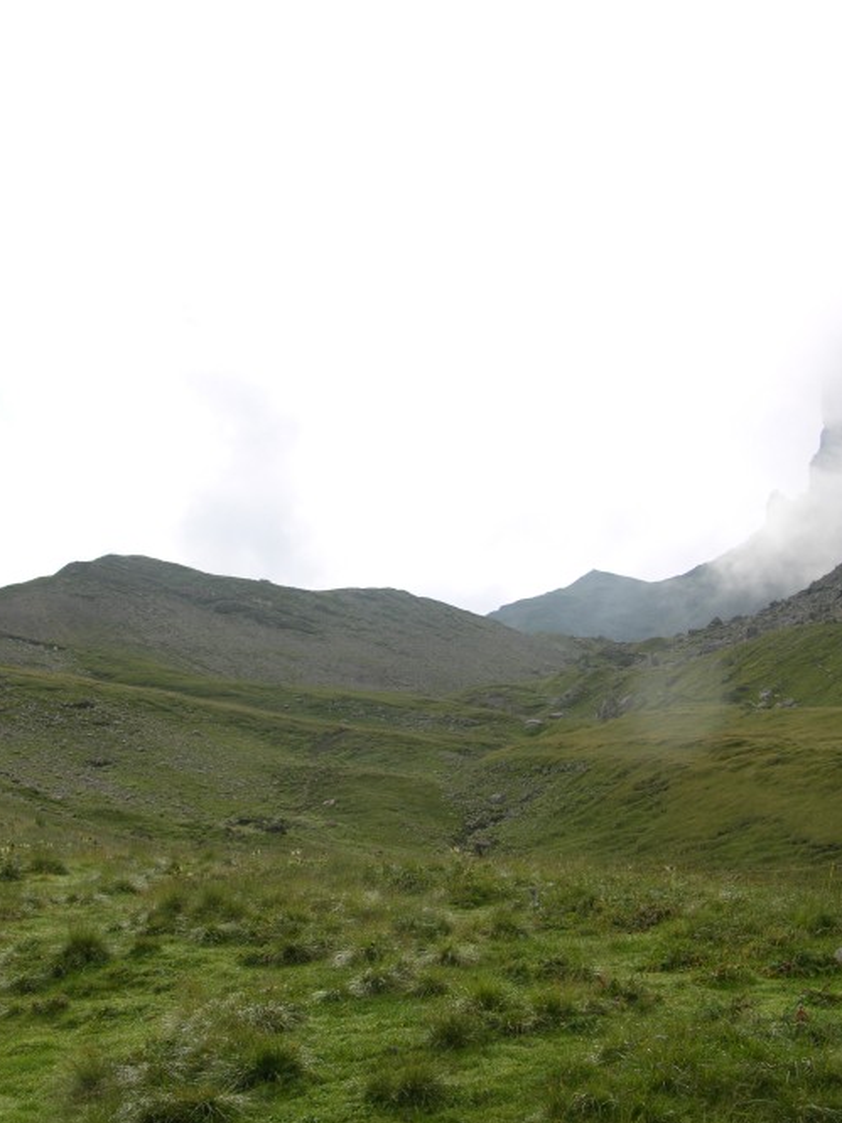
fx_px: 1460
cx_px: 371
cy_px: 583
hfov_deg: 32.1
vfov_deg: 42.1
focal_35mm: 45
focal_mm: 10
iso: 50
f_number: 5.7
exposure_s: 1/194
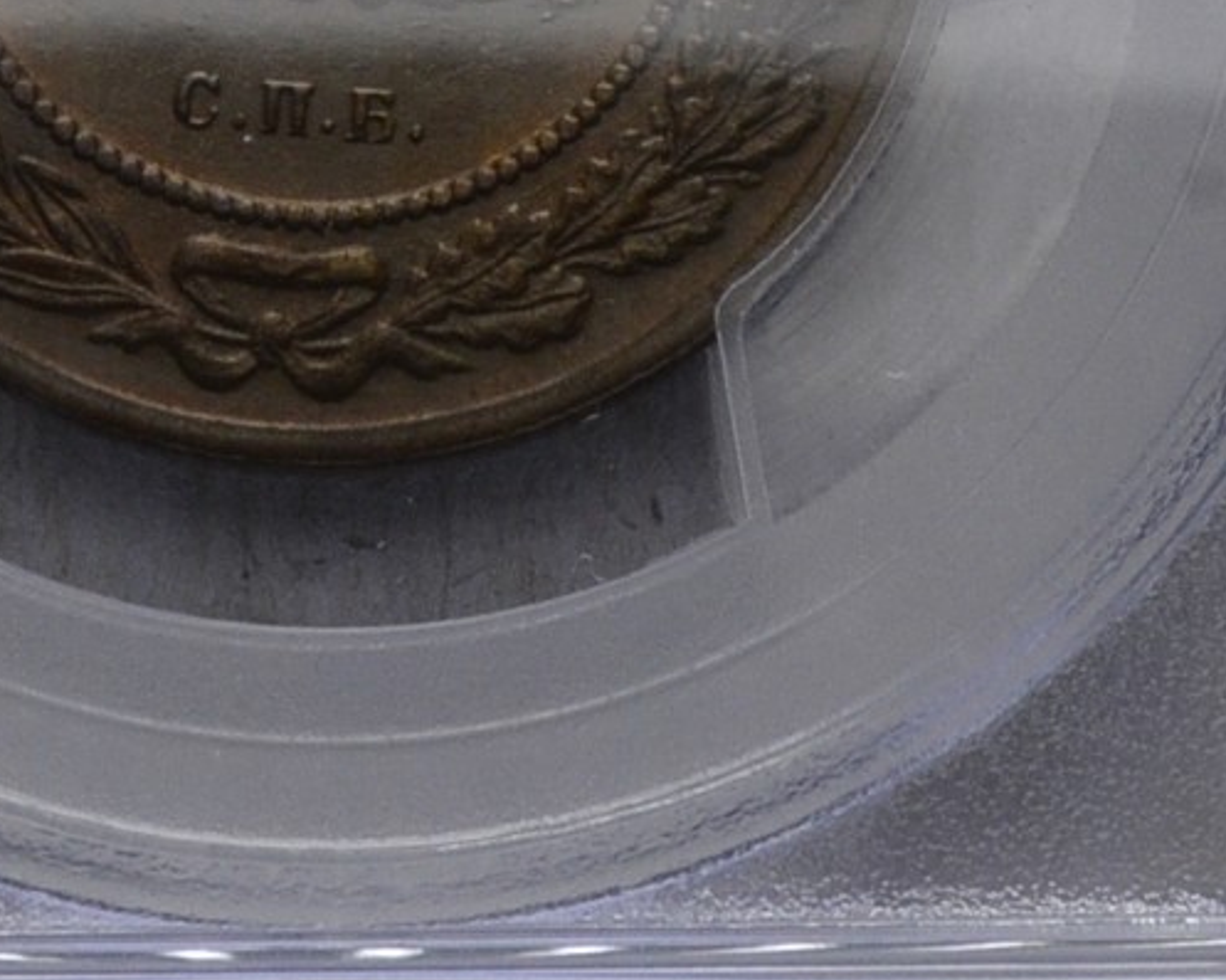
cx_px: 338
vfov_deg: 6.4
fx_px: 8594
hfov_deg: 8.2
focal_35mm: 237
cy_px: -607
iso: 400
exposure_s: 1/250
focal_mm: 34
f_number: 14
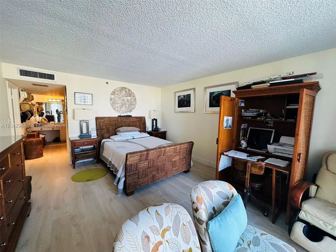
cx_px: 168
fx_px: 136
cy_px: 126
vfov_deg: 85.7
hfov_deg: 102.1
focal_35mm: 14
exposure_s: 1/60
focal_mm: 2.22
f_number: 2.2
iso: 160
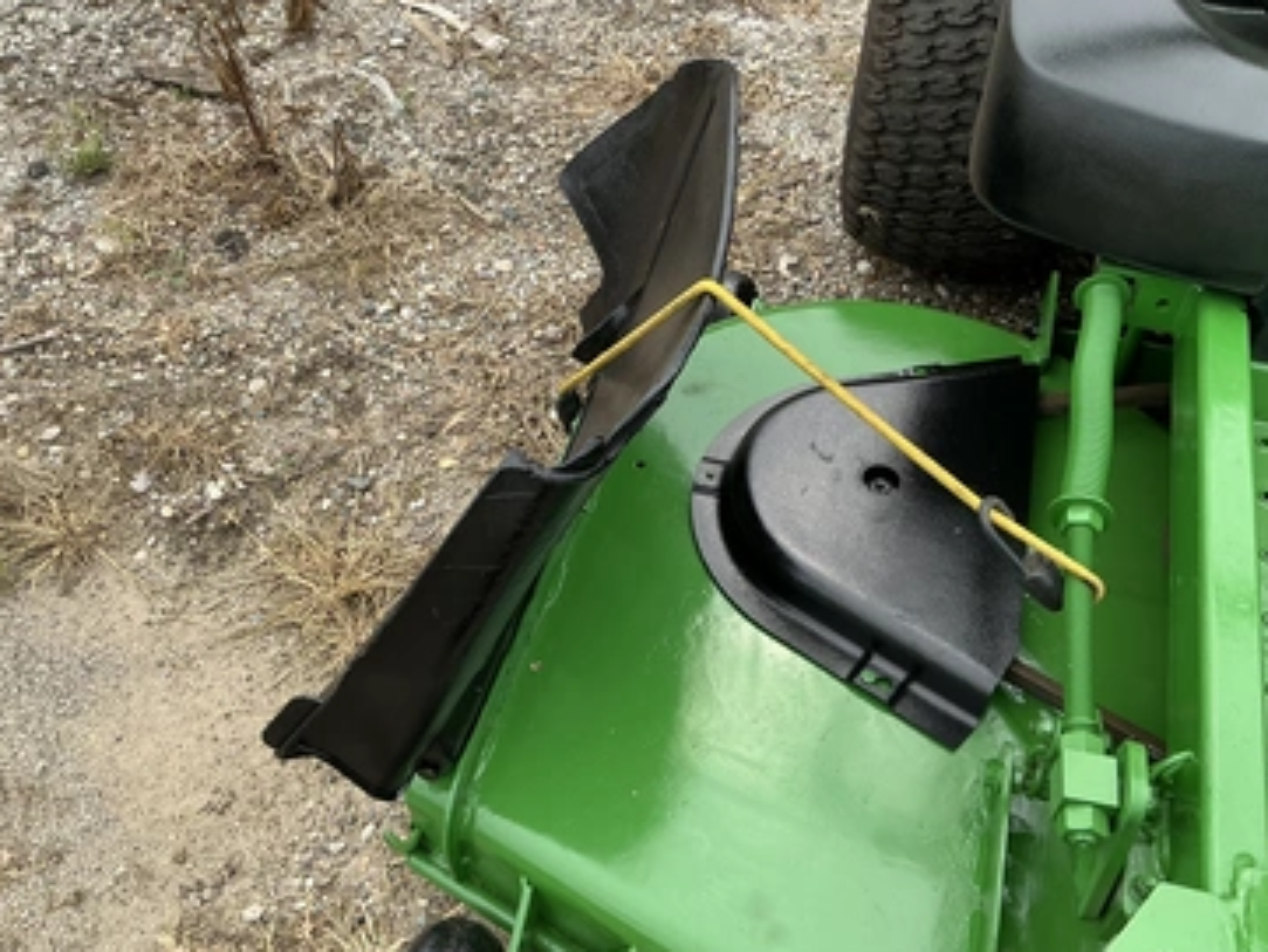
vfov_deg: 45.5
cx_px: 636
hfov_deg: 58.3
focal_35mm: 31
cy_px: 460
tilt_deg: -48.5
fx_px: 1136
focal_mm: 3
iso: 25
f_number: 1.8
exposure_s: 1/534
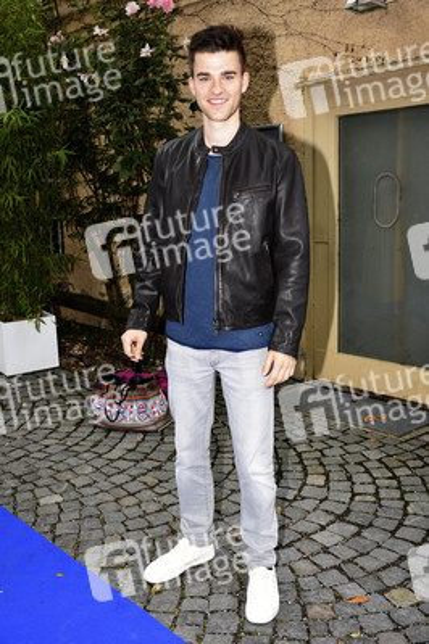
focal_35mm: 40
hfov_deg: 33.0
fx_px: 725
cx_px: 214
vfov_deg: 48.0
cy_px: 322
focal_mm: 27
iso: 160
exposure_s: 1/160
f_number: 5
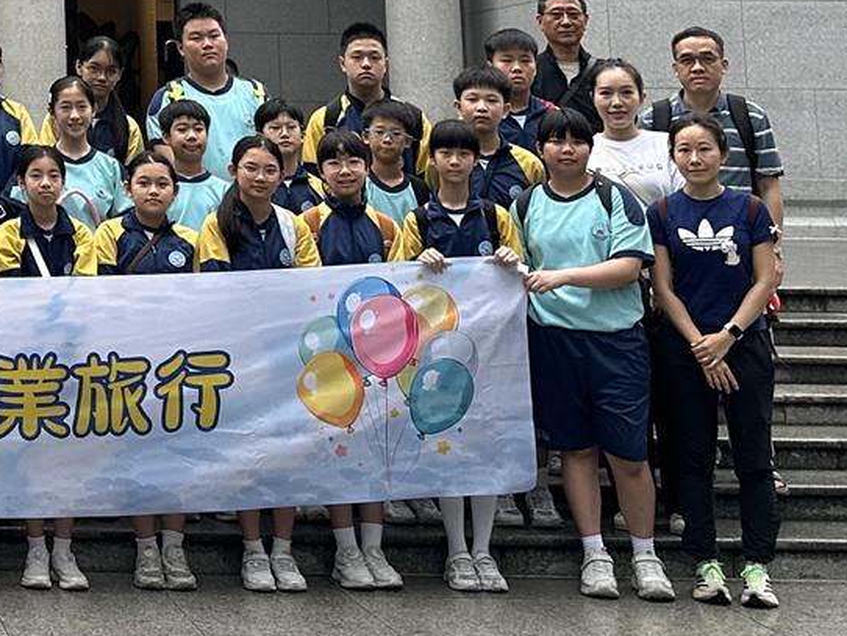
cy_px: -170
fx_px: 2081
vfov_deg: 16.5
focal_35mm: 85
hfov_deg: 20.8
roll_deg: -0.3
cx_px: -283
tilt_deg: +9.5
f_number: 1.78
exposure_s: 1/293
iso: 80
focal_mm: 6.86
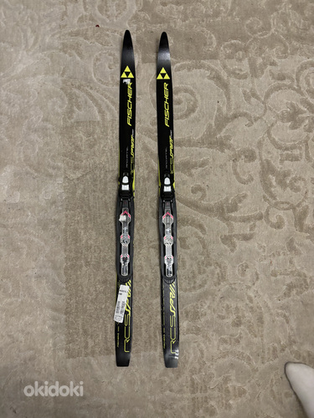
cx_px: 157
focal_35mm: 26
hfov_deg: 53.1
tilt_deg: -81.7
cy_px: 209
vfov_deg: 67.3
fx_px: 314
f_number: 1.6
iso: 640
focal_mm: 5.96
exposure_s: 1/33
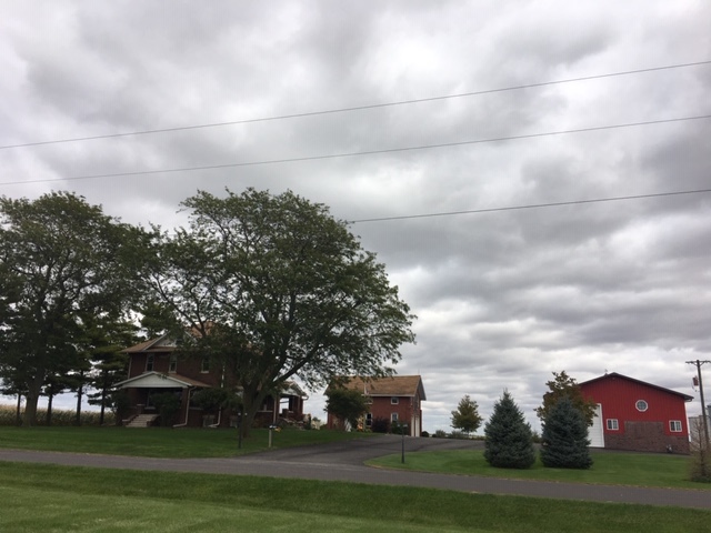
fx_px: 596
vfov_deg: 48.2
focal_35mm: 29
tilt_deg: +16.2
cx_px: 356
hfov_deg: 61.7
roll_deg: -2.0
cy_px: 266
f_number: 2.2
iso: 25
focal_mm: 4.15
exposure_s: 1/1374
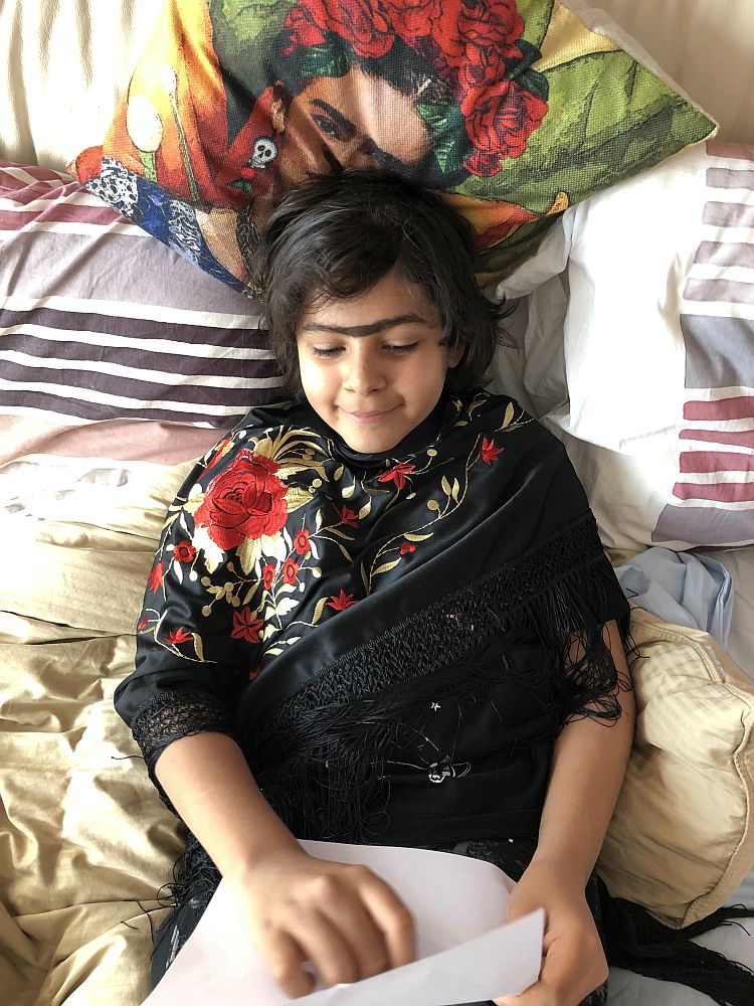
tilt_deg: -56.0
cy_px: 503
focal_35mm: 28
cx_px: 377
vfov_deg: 63.4
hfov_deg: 49.7
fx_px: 813
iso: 40
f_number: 1.8
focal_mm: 3.99
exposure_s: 1/15
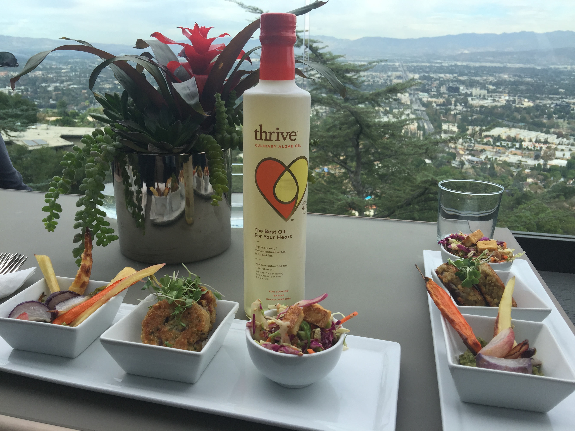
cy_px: 216
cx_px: 288
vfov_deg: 48.2
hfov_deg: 61.7
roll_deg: -2.0
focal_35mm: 29
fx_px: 482
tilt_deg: -16.8
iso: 32
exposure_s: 1/860
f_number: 2.2
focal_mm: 4.15
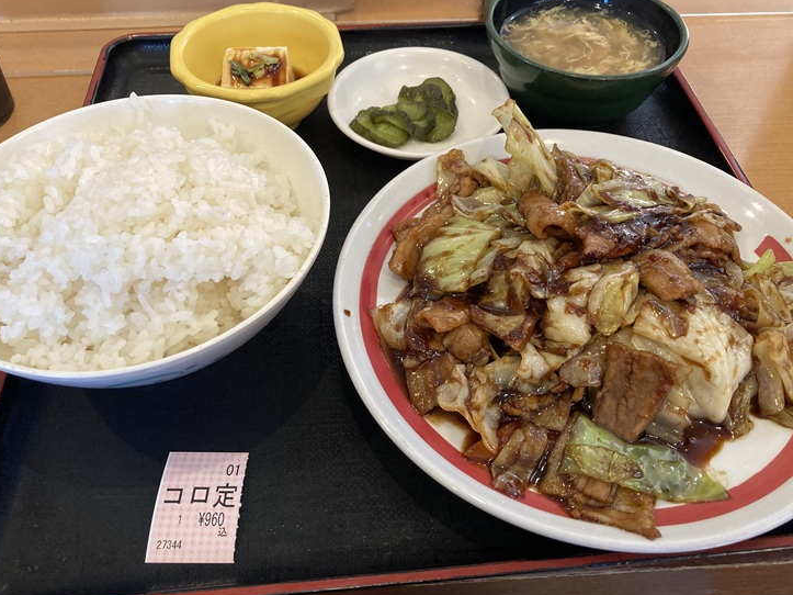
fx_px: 710
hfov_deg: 58.4
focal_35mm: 31
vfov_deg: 45.4
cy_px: 279
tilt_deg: -48.2
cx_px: 407
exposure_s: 1/60
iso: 125
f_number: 1.8
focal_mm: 3.99
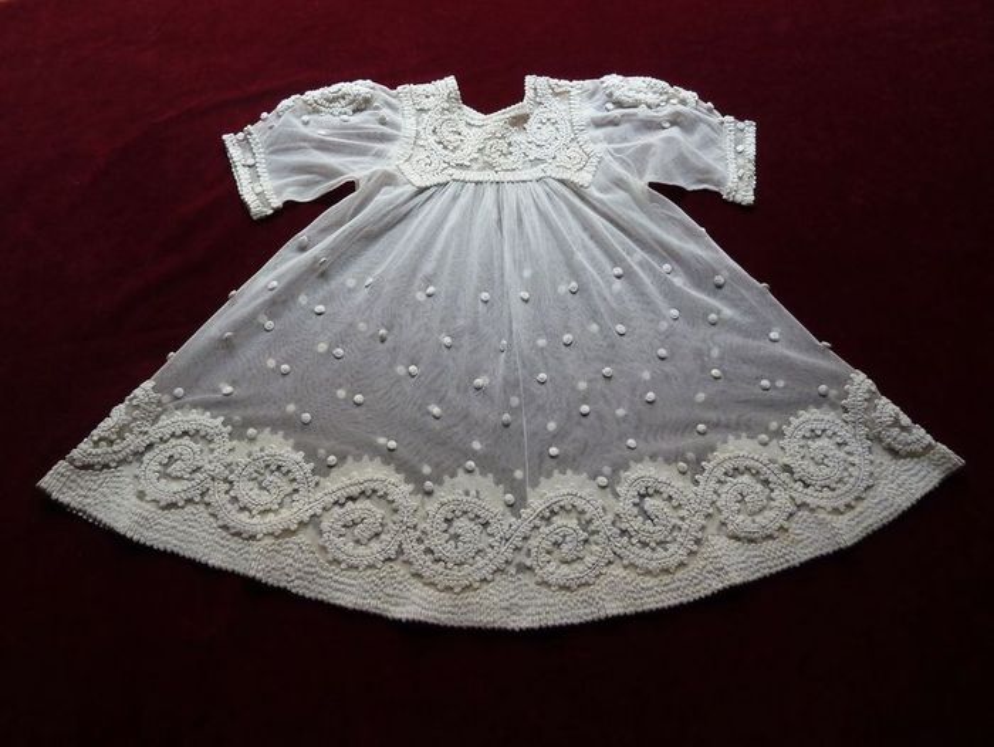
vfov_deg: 54.9
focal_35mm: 25
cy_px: 374
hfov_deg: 69.4
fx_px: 718
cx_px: 497
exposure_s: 1/30
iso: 200
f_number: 3.3
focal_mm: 4.1
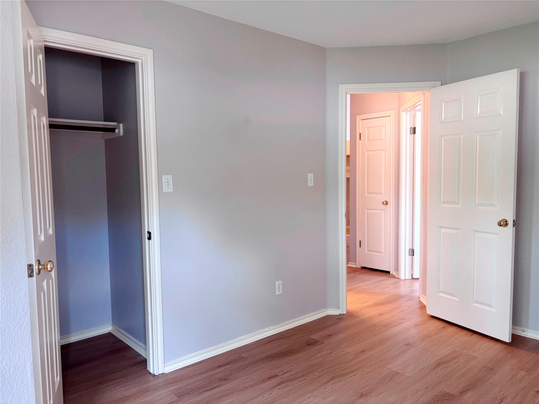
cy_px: 202
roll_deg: +0.6
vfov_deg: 53.1
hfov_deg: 67.3
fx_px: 405
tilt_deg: -4.3
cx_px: 270
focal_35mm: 26
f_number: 1.6
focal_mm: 5.96
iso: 125
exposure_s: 1/60
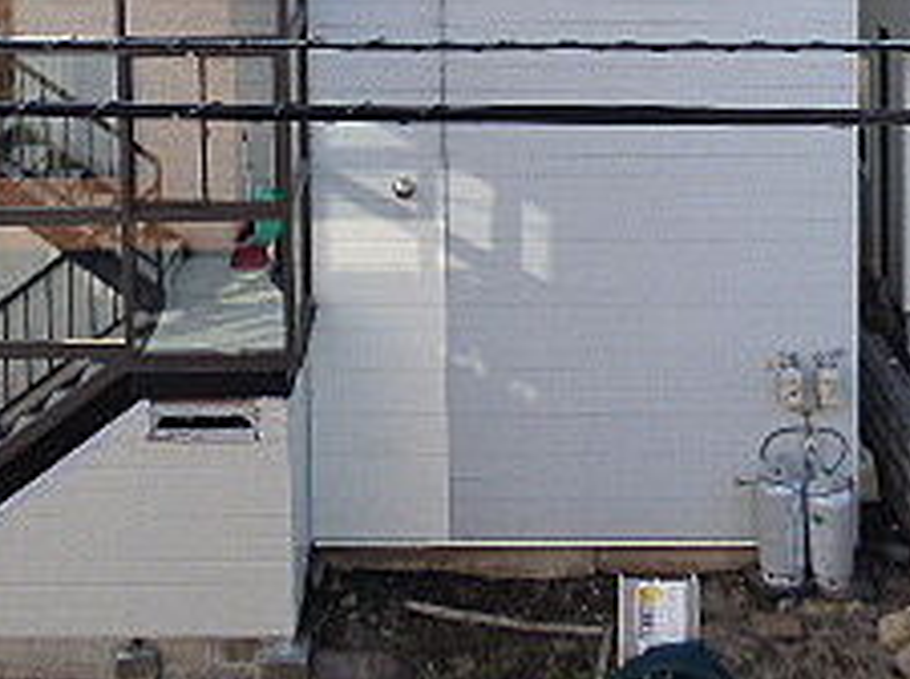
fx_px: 1496
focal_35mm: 57
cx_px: 417
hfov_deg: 33.8
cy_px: -182
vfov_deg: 23.0
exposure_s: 1/800
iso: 200
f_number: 3.2
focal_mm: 3.58
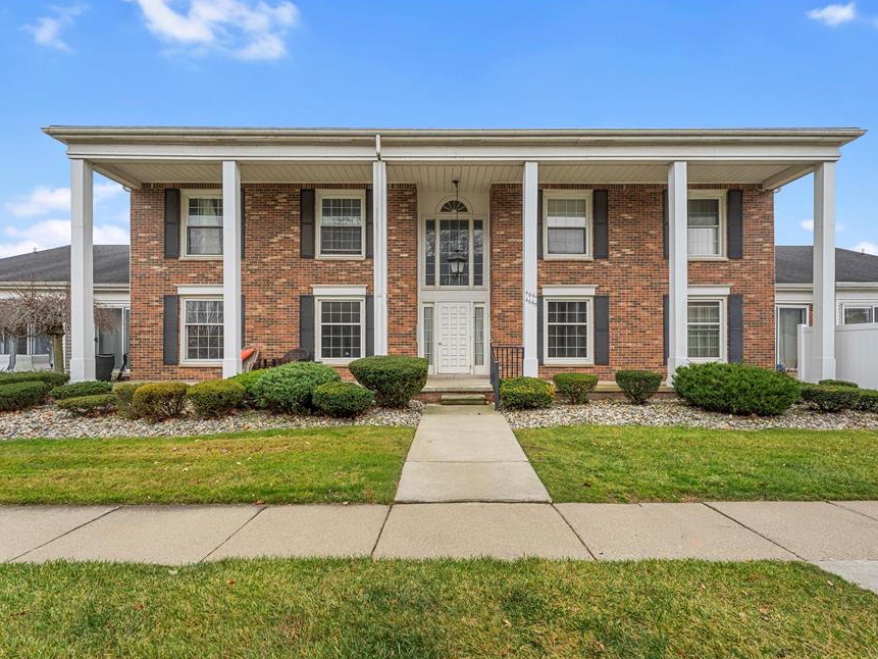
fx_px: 406
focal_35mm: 16
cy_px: 340
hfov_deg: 94.4
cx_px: 461
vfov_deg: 78.1
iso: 500
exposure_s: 1/30
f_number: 8
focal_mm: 14
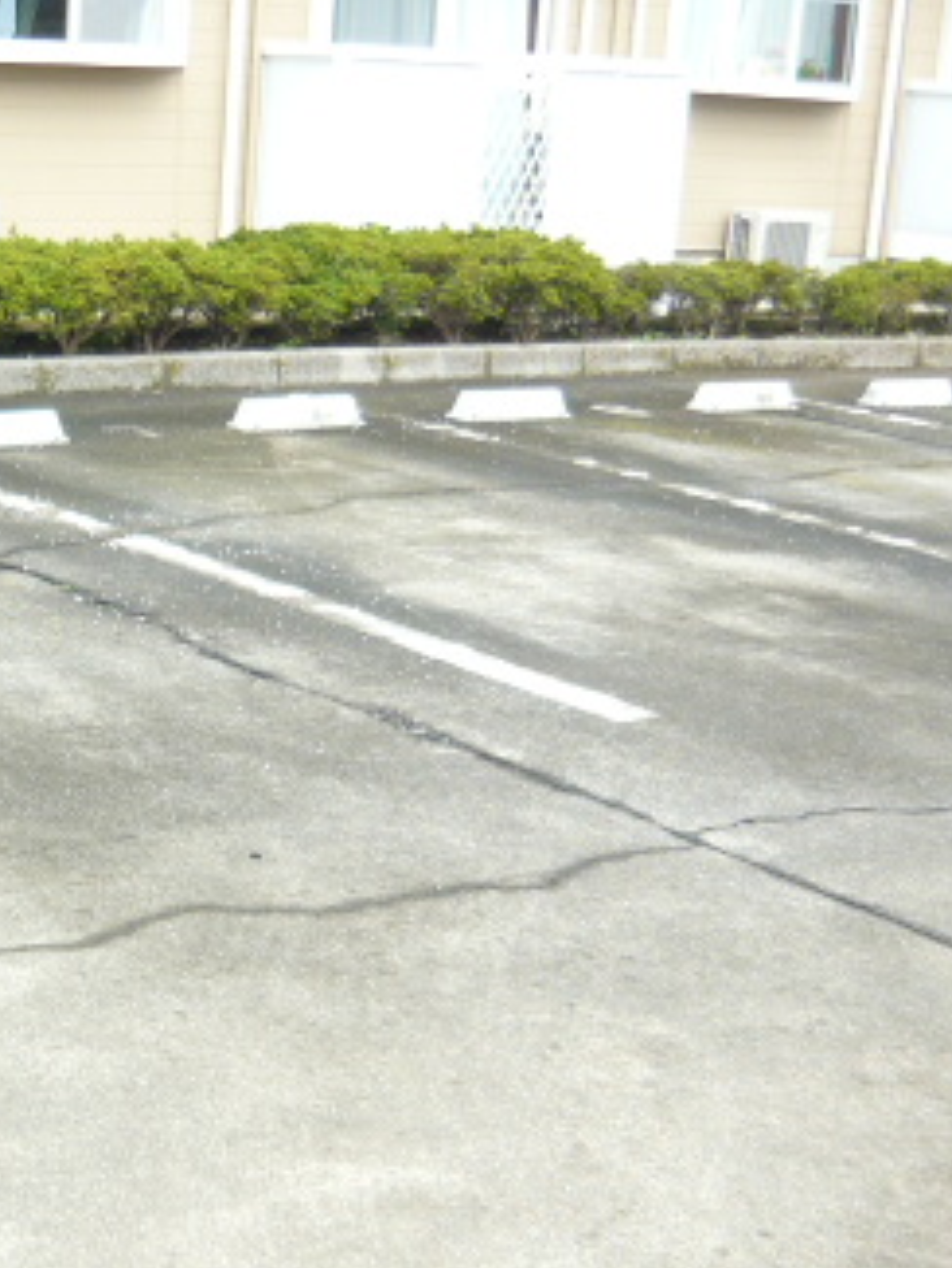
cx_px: -47
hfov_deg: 21.6
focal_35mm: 65
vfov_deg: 29.5
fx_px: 2382
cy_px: 897
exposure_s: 1/250
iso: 100
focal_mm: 5.5
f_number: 2.8
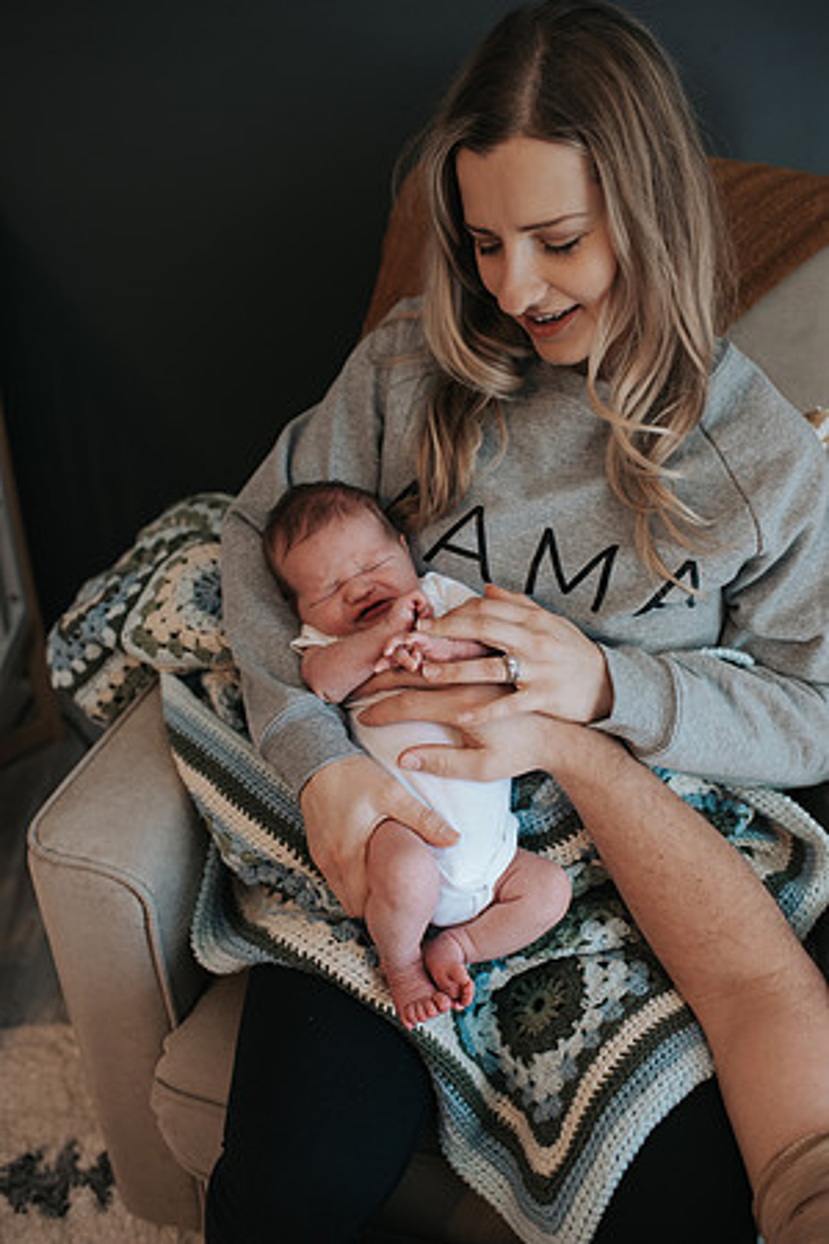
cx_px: 414
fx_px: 1209
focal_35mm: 35
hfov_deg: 37.9
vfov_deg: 54.4
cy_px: 622
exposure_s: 1/250
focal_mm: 35
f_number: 2.8
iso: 1000
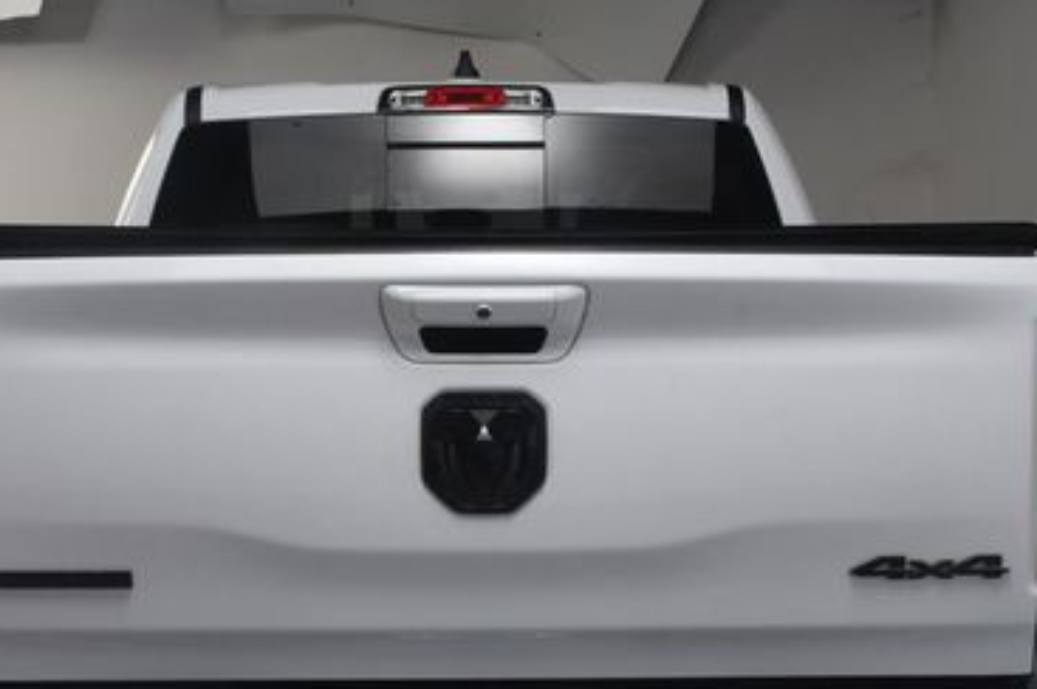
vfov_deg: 19.9
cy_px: 480
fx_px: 1957
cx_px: 469
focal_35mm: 68
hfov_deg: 29.7
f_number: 14
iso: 100
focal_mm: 26
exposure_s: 1/160
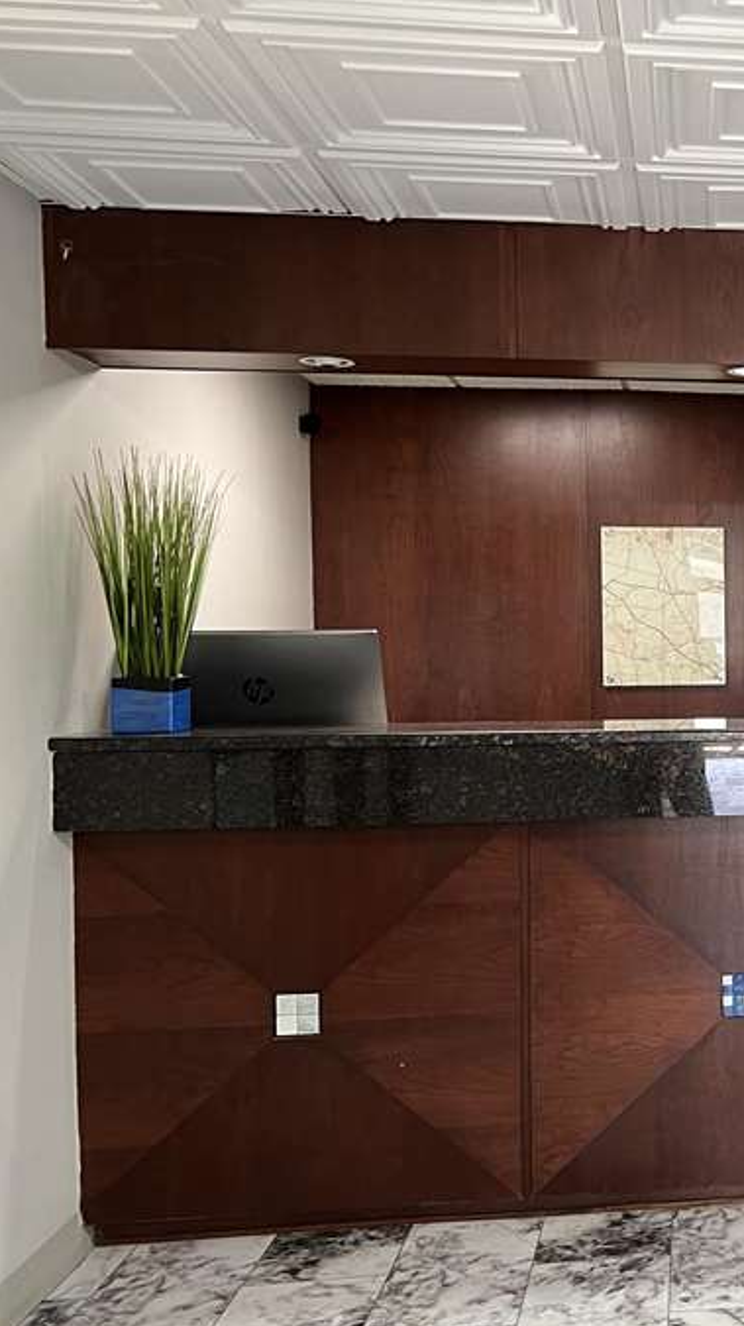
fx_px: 1510
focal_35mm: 43
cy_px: 690
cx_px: 905
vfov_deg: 47.4
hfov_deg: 24.8
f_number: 1.5
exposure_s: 1/60
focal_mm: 5.7
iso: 200
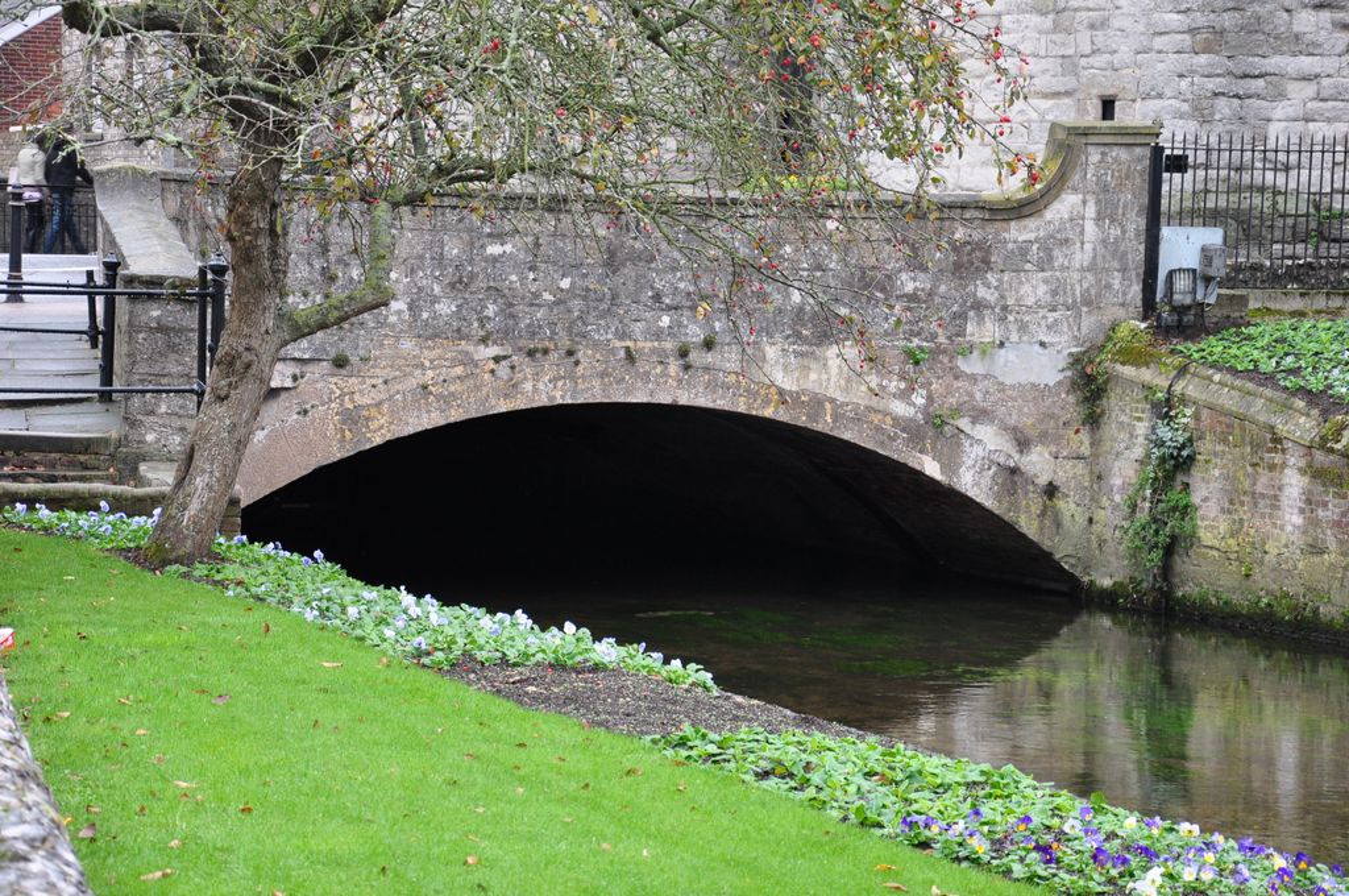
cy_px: 448
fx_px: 4491
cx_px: 674
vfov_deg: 11.4
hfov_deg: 17.1
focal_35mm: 120
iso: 640
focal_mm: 80
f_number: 7.1
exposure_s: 1/30
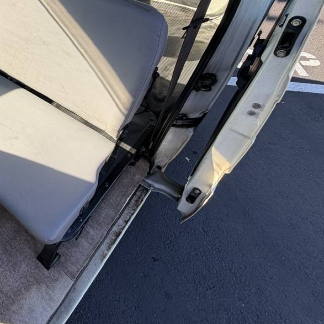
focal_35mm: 27
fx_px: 286
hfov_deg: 47.4
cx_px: -10
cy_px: 88
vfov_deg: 56.6
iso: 50
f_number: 2.2
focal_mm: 2.22
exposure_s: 1/290
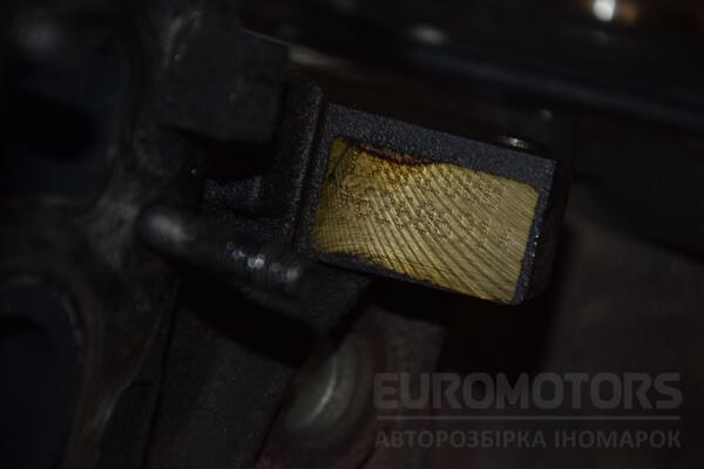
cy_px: 234
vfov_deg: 8.7
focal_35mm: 158
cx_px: 352
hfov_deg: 13.0
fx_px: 3080
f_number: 5.6
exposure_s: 1/60
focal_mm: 105
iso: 800
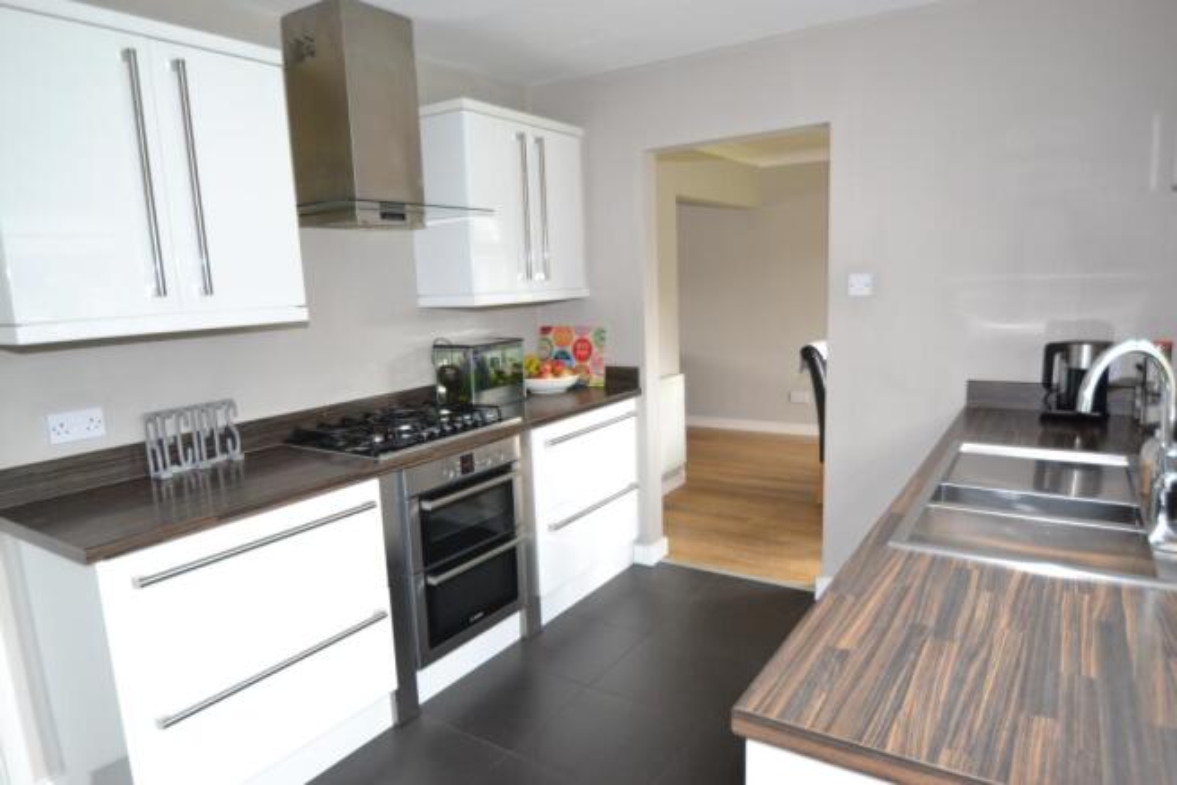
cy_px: 392
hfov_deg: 81.2
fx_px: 687
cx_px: 588
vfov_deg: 59.5
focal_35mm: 21
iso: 720
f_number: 4
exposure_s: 1/60
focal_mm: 14
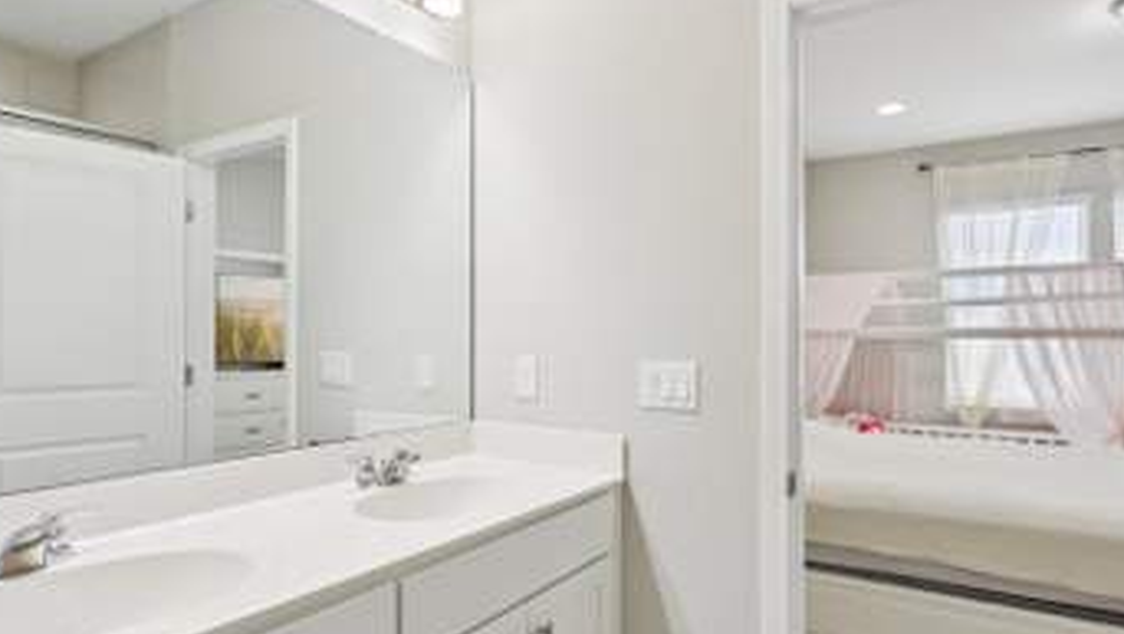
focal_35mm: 22
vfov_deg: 51.6
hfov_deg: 80.8
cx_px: 634
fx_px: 656
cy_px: 327
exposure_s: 1/15
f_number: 8
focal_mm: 15
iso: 200
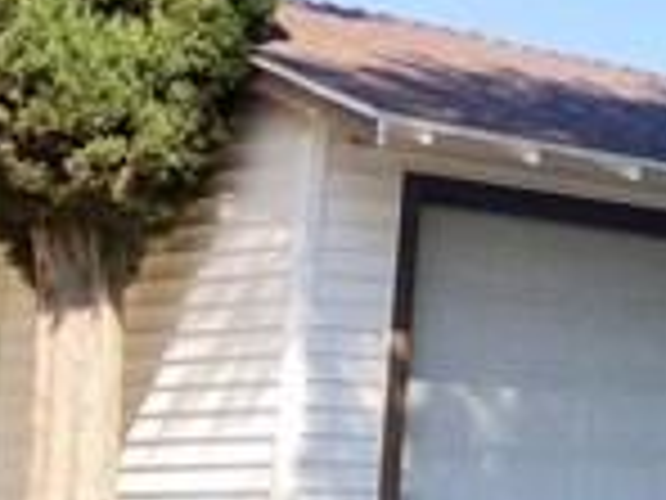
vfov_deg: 12.2
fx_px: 2328
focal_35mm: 121
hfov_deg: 13.4
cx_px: 1422
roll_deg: +0.0
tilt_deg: +9.1
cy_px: 216
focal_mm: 4
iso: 20
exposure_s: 1/1056
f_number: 1.8
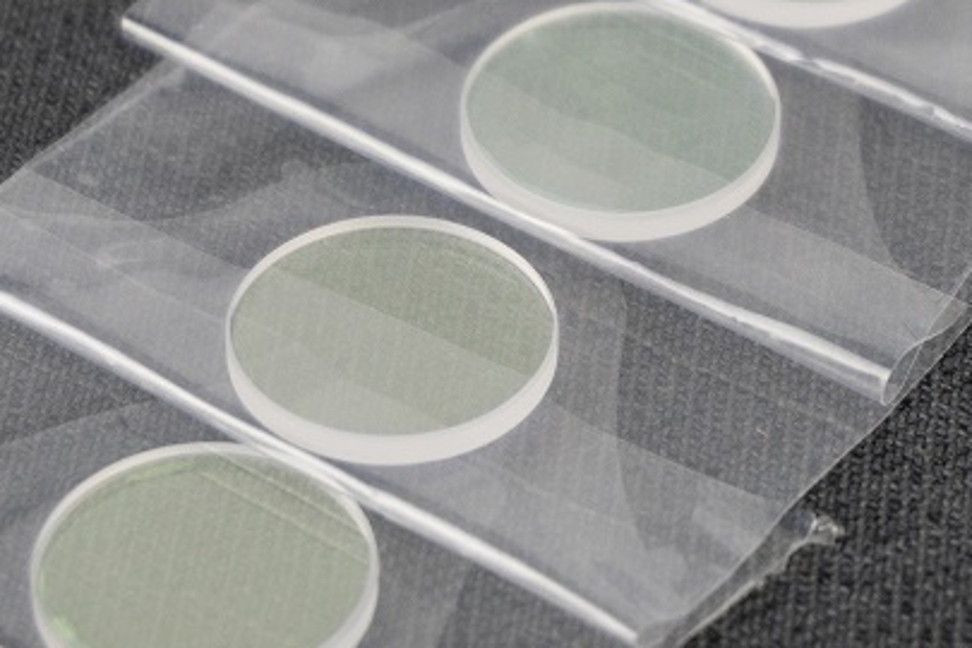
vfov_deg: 7.4
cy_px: 120
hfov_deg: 11.1
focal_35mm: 185
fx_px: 4995
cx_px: 511
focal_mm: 50
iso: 800
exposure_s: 1/160
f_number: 5.6
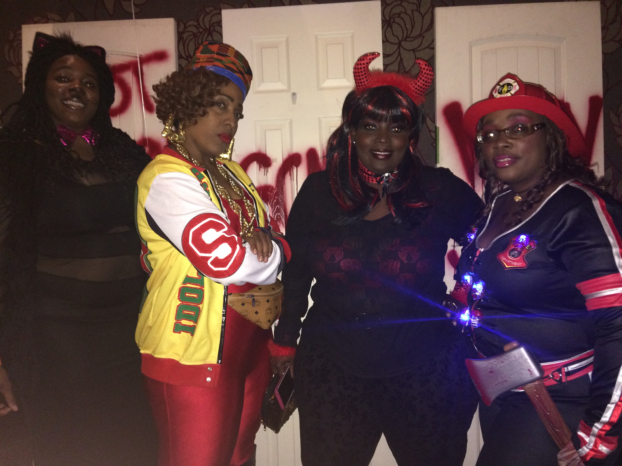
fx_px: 521
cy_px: 233
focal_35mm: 29
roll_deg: +1.8
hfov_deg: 61.7
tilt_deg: -5.2
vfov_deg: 48.2
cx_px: 311
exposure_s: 1/16
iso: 250
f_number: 2.2
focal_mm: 4.15
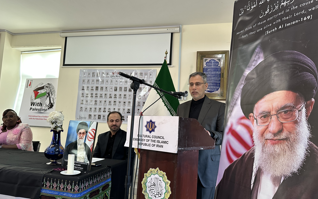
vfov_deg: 47.6
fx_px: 225
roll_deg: -3.1
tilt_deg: +5.6
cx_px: 161
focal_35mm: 26
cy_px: 104
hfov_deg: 70.4
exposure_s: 1/104
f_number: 1.78
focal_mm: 6.86
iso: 250
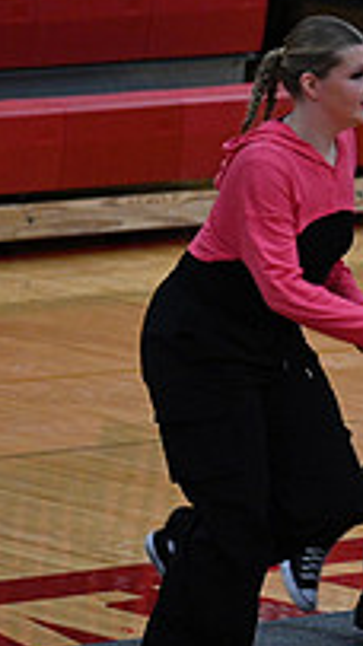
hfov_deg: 2.0
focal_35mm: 600
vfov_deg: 3.6
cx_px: 888
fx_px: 10280
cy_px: 412
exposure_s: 1/400
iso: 4000
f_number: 4
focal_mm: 200
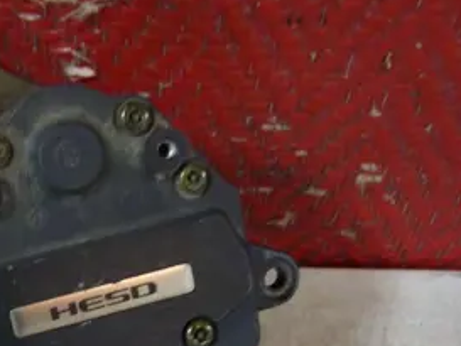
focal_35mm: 58
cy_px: 258
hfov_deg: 32.0
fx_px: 773
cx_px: 71
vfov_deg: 25.0
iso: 400
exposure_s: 1/8
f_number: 2.8
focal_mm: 5.5
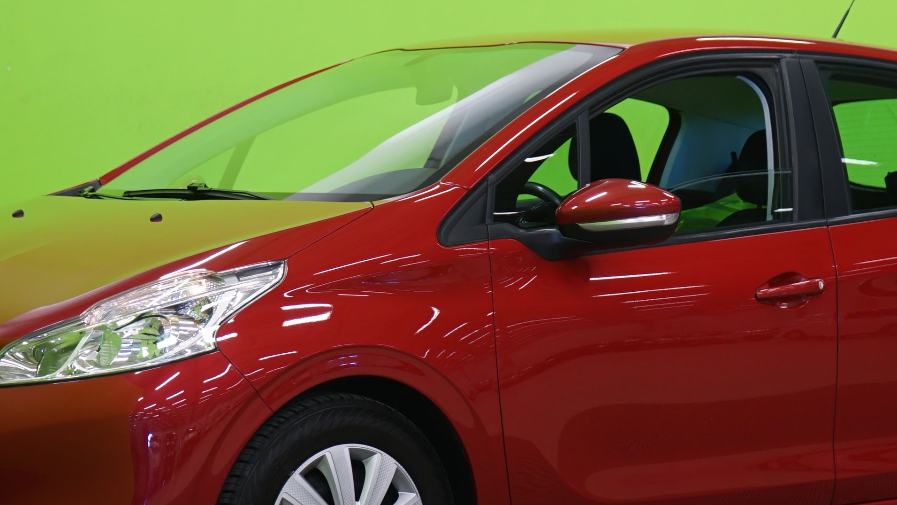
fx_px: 2616
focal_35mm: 110
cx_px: 482
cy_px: 245
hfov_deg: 19.5
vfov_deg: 11.0
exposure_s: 1/8
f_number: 5
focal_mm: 51
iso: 400
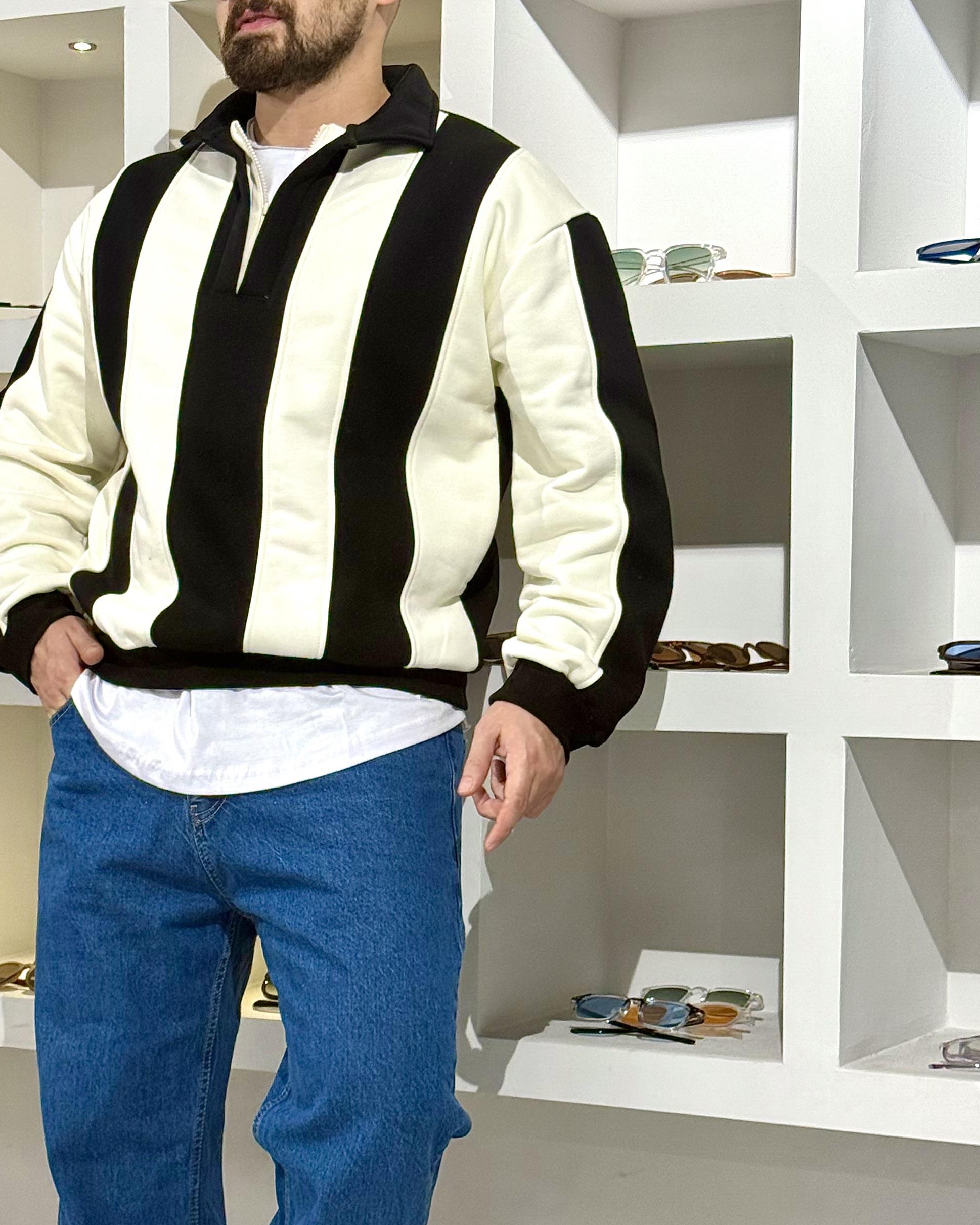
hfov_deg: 19.6
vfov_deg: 24.4
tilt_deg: -1.8
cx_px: 324
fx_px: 2828
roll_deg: -1.0
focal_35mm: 78
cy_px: 742
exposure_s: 1/100
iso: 64
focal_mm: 6.76
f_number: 1.78
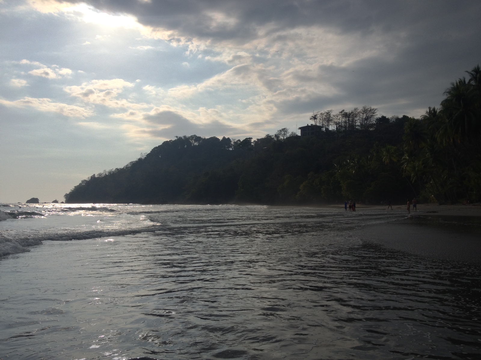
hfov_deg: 52.6
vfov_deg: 40.7
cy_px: 180
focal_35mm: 35
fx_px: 486
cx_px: 240
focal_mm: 4.28
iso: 50
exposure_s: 1/4255
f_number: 2.4
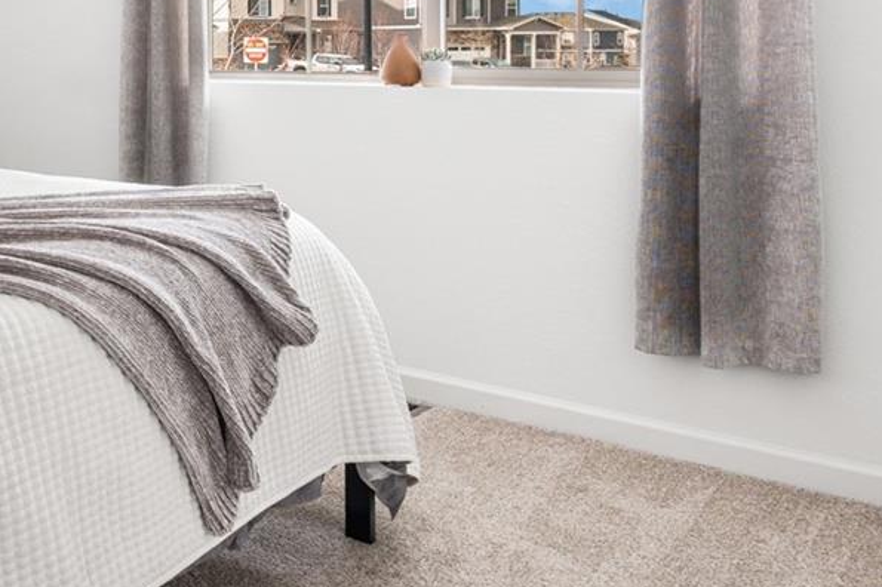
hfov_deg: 35.0
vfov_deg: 29.8
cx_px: -202
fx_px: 1053
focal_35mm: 43
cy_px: 54
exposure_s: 1/2
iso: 125
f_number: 8
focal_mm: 16
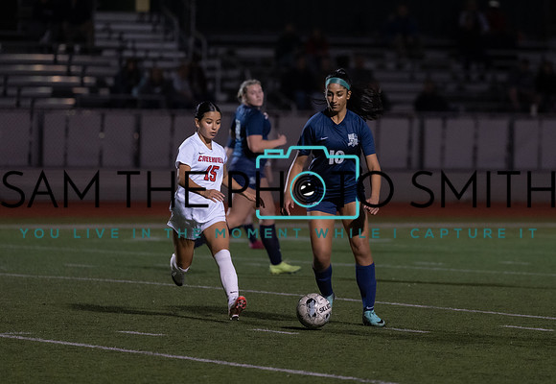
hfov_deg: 6.9
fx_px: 4595
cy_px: 144
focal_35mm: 294
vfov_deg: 4.8
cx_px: 352
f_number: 2.8
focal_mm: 200
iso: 4000
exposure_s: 1/1000
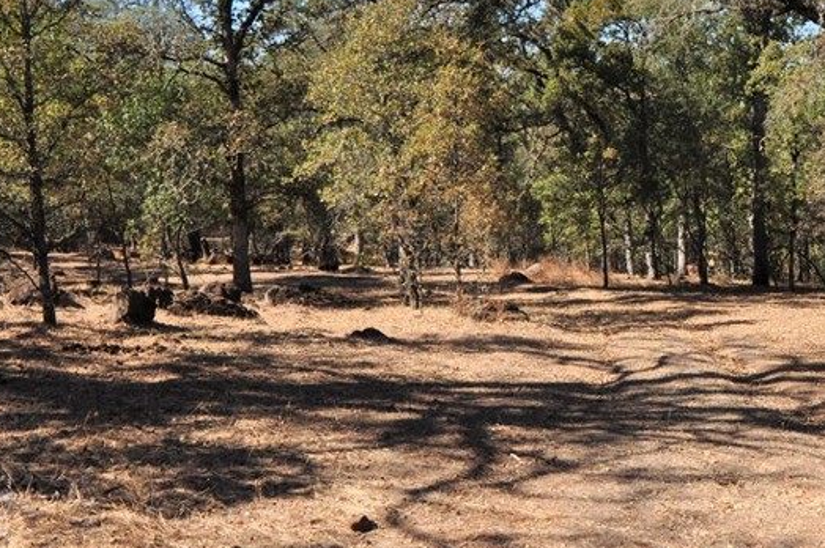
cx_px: 534
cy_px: 249
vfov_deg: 32.5
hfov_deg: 46.9
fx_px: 938
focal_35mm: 41
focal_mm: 14
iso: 200
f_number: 10
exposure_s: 1/320
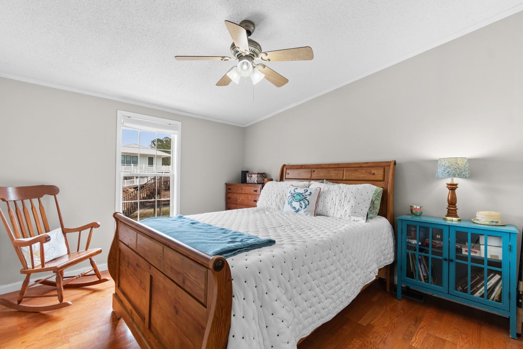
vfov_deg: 77.3
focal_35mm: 15
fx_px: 218
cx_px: 262
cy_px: 174
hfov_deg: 100.4
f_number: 4.5
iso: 100
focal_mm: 10
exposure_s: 1/13
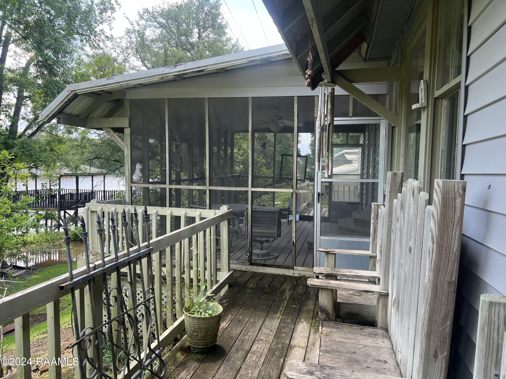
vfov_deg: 53.1
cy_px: 190
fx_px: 380
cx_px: 253
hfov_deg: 67.3
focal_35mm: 26
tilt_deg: -1.4
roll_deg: -1.4
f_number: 1.5
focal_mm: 5.7
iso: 50
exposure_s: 1/594
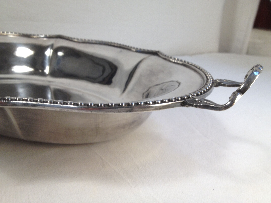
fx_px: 274
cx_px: 136
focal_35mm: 35
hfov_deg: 52.6
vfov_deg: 40.7
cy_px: 102
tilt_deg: -21.1
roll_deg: -2.6
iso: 50
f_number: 2.4
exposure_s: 1/24
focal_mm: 4.28
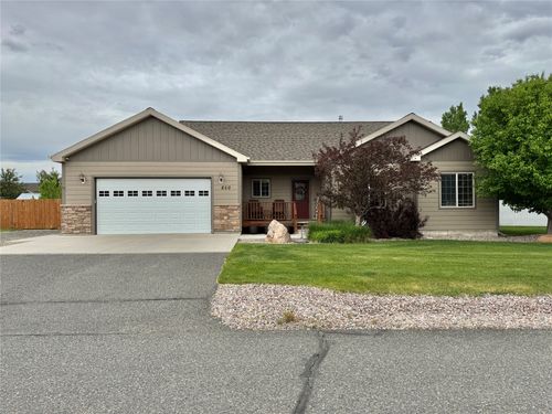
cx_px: 276
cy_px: 207
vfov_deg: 56.8
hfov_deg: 71.6
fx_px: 383
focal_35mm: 24
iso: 80
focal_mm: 6.76
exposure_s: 1/4310
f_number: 1.78
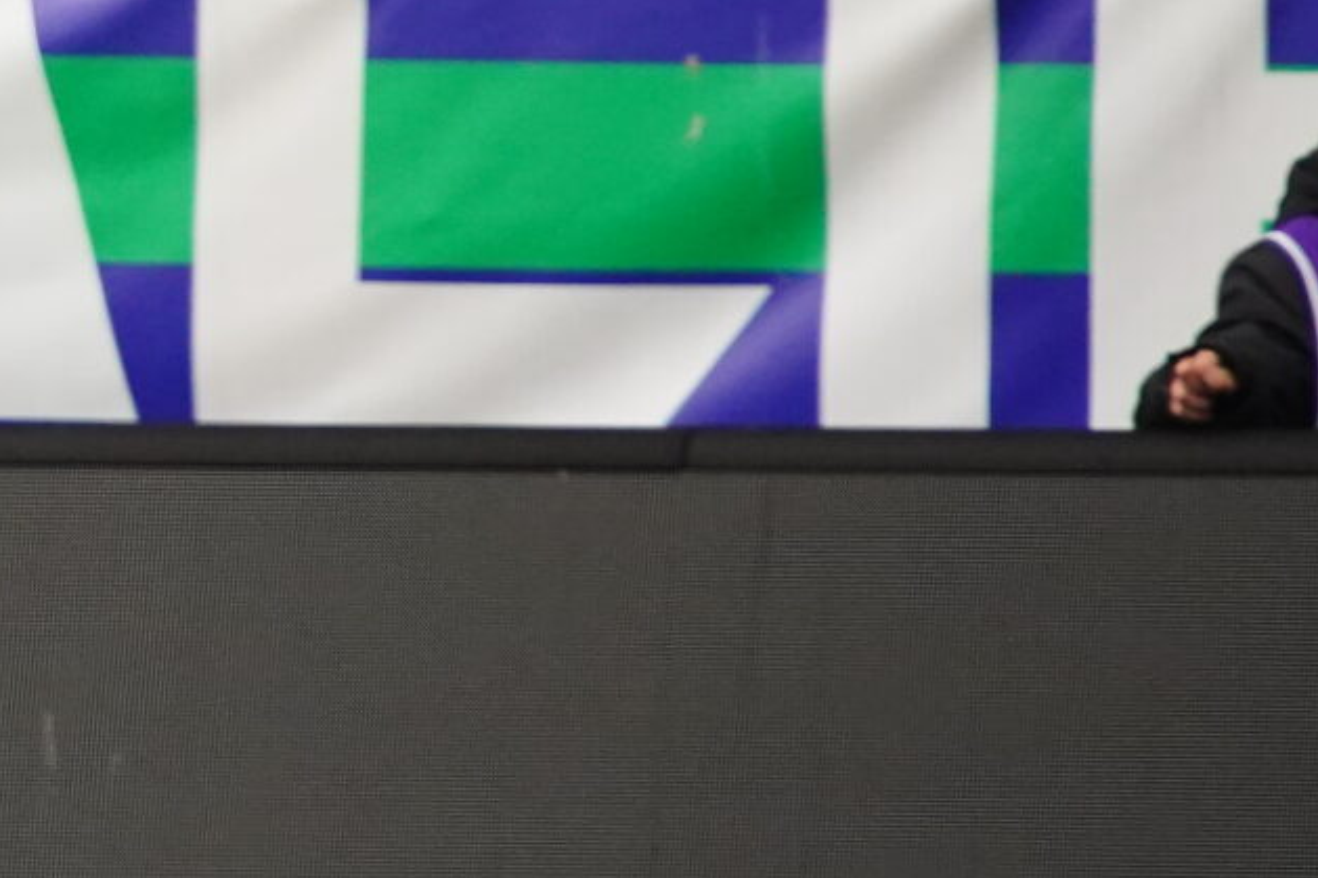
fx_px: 77188
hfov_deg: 1.0
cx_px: -960
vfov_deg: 0.7
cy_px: 257
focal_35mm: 2109
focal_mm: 518
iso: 4000
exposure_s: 1/2000
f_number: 6.3
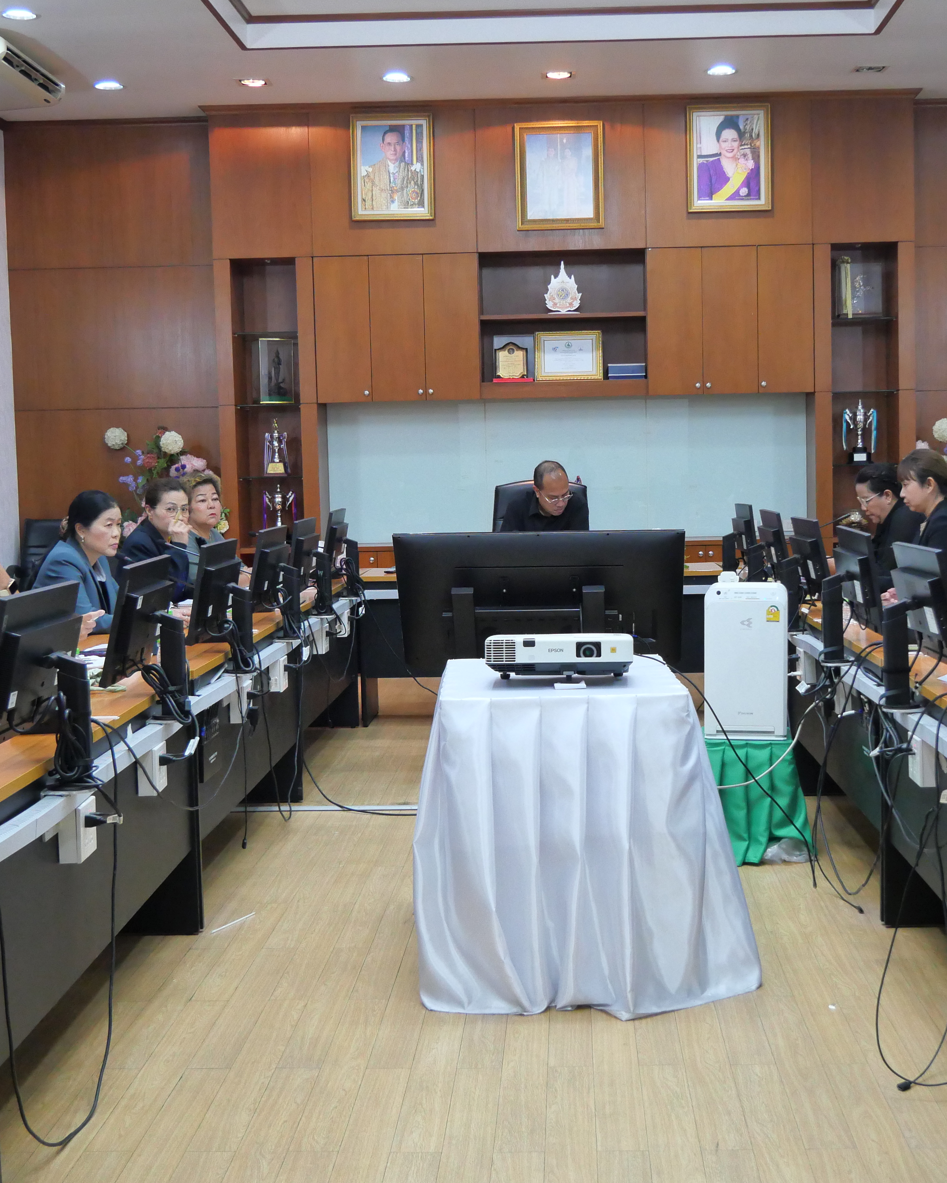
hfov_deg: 34.1
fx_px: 1541
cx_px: 527
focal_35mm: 44
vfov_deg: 42.0
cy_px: 591
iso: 2000
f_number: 3.7
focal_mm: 15
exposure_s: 1/80
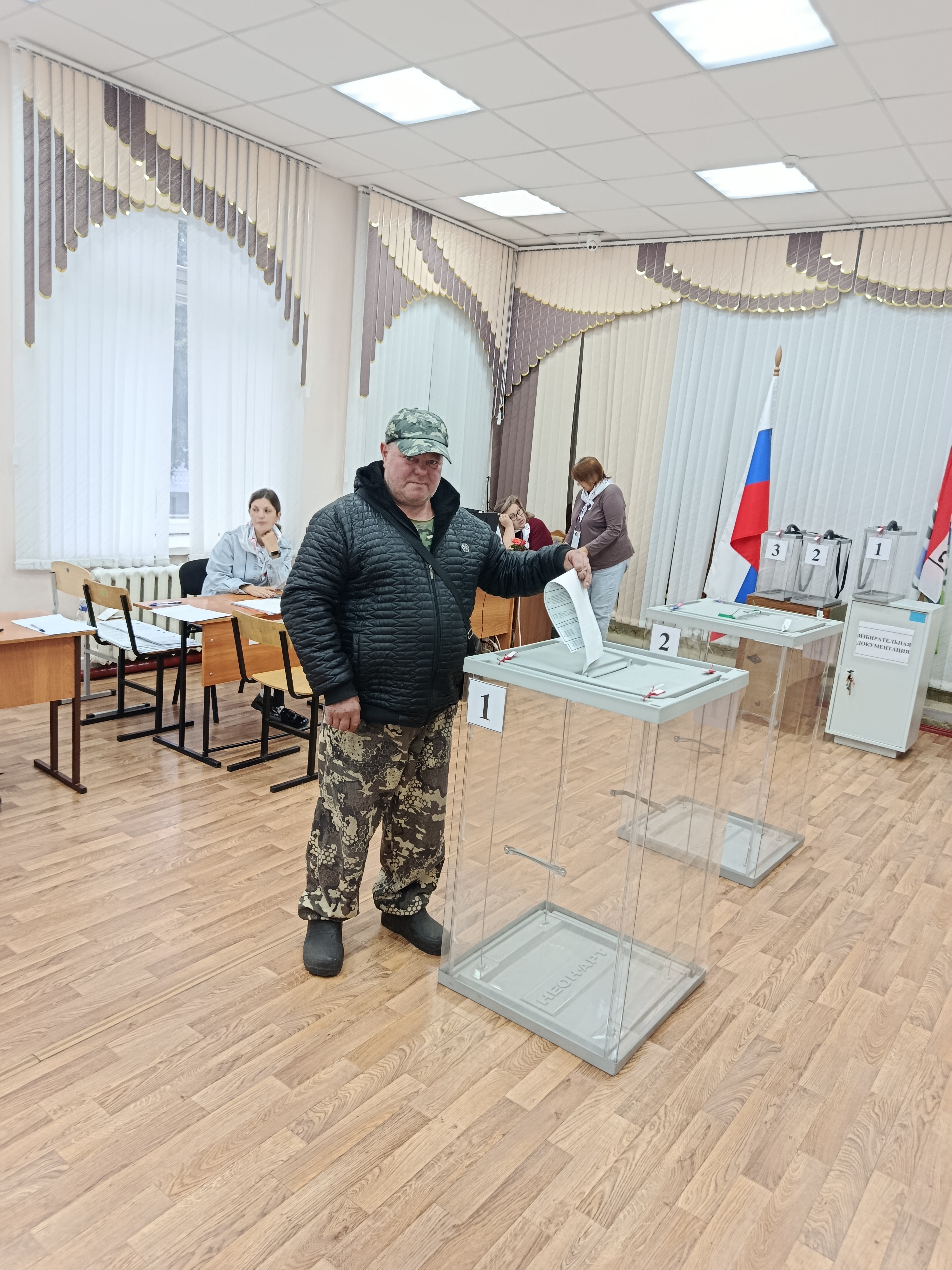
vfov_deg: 71.6
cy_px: 635
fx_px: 880
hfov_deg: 56.8
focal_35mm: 24
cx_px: 476
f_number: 1.7
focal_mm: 5.24
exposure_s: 1/100
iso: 609
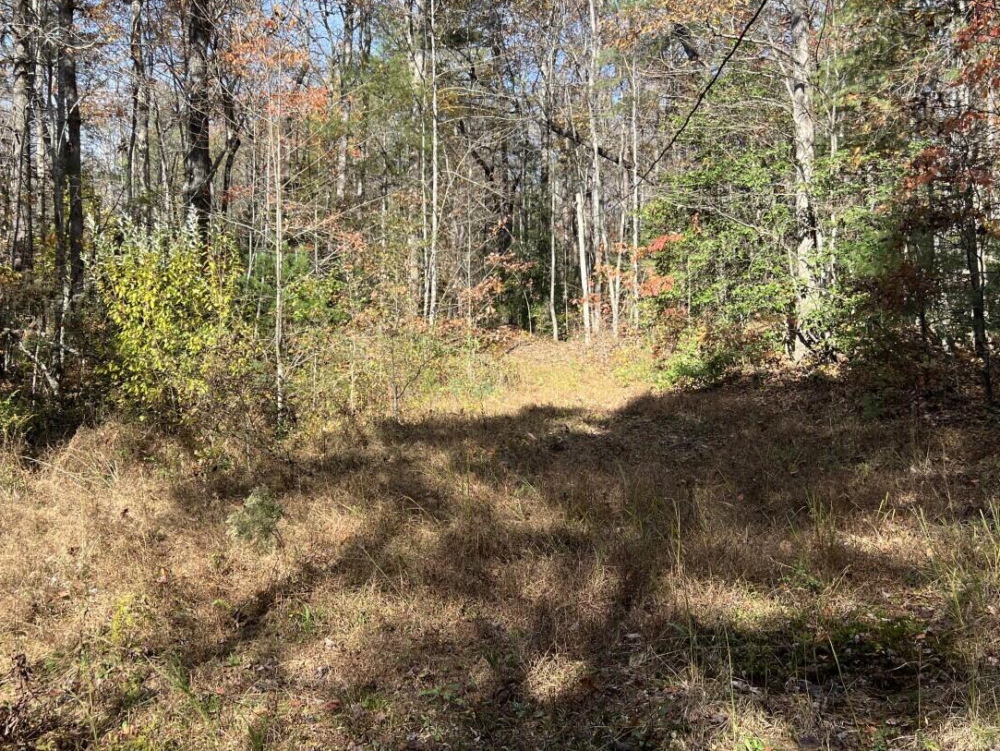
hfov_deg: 56.7
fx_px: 925
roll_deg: -0.4
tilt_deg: -0.1
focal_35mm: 32
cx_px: 459
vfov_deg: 44.1
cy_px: 345
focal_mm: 5.7
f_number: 1.5
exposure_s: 1/1009
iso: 50
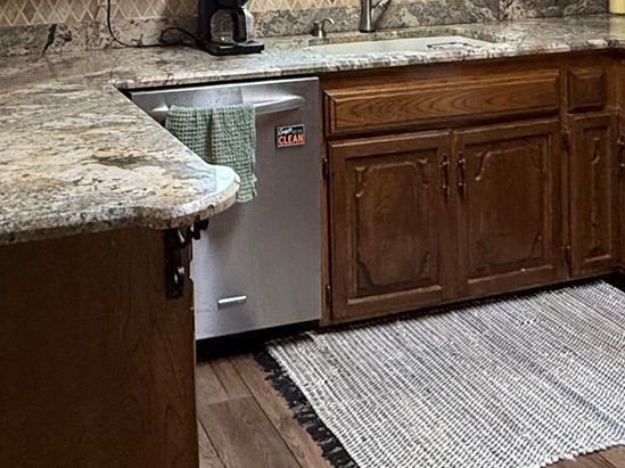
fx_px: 884
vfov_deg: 27.1
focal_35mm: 49
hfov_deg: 38.5
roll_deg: +1.4
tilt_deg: -2.2
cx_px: 209
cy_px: -52
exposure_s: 1/60
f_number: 2.2
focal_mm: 2.22
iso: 400
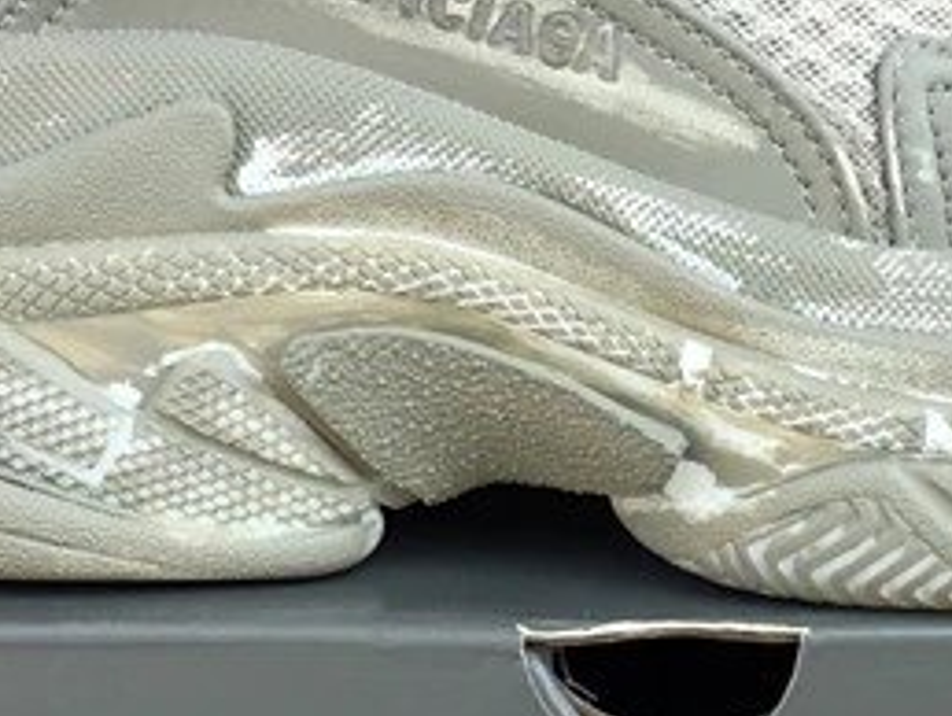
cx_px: 646
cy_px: 496
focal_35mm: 108
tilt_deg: -19.2
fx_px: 2973
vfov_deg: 13.7
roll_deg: +0.3
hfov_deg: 18.1
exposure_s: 1/272
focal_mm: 3.3
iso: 25
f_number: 2.4
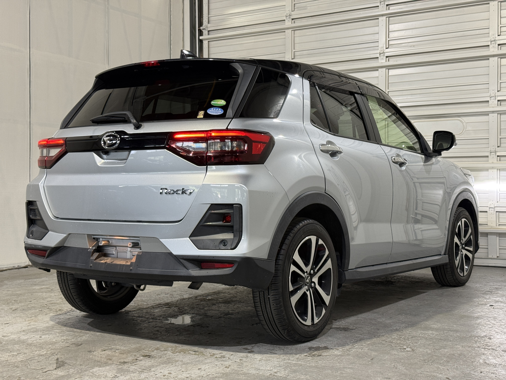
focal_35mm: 48
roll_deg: +0.0
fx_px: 702
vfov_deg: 30.3
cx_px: 253
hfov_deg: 39.7
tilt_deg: +0.0
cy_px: 190
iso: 125
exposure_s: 1/60
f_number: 1.78
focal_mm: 6.76
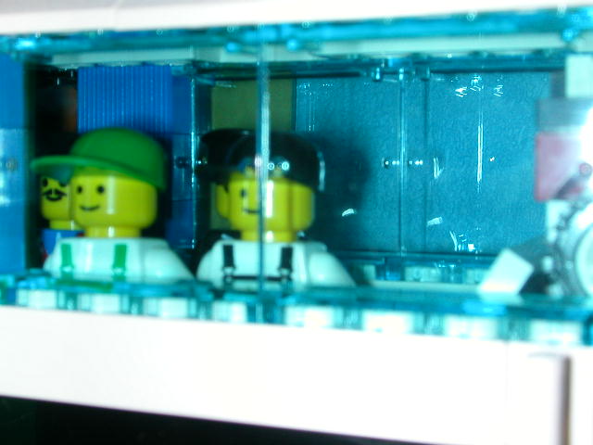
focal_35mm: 64
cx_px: 296
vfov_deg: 22.9
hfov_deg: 30.3
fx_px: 1096
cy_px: 222
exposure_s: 1/59.9
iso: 100
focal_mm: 9.7
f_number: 5.9
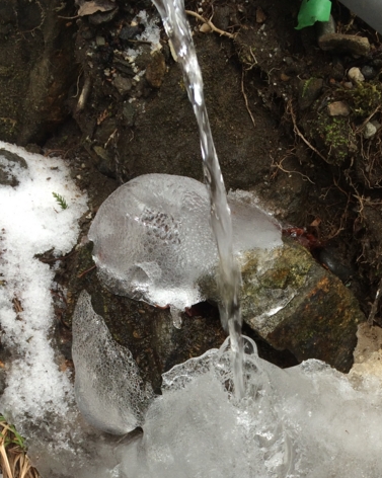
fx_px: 679
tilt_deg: -49.5
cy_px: 398
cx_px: 259
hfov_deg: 31.1
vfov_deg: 37.1
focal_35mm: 48
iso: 50
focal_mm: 4.15
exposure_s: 1/120
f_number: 2.2
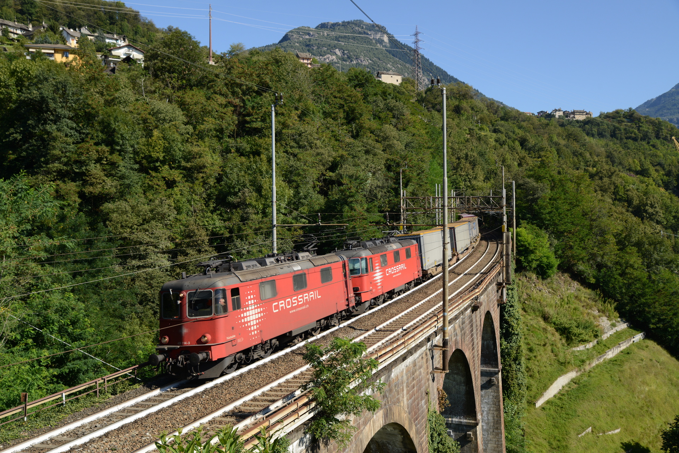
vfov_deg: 37.9
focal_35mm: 35
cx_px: 340
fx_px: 660
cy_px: 226
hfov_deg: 54.4
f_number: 6.3
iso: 200
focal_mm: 35
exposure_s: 1/640
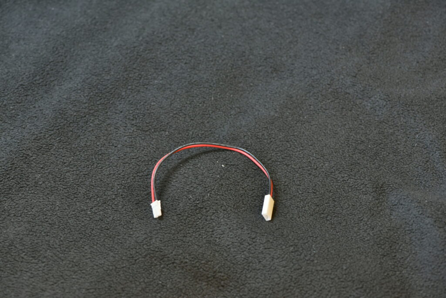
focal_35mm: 105
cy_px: 149
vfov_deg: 13.1
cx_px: 223
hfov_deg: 19.4
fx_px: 1302
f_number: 8
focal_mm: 105
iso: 6400
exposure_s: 1/125
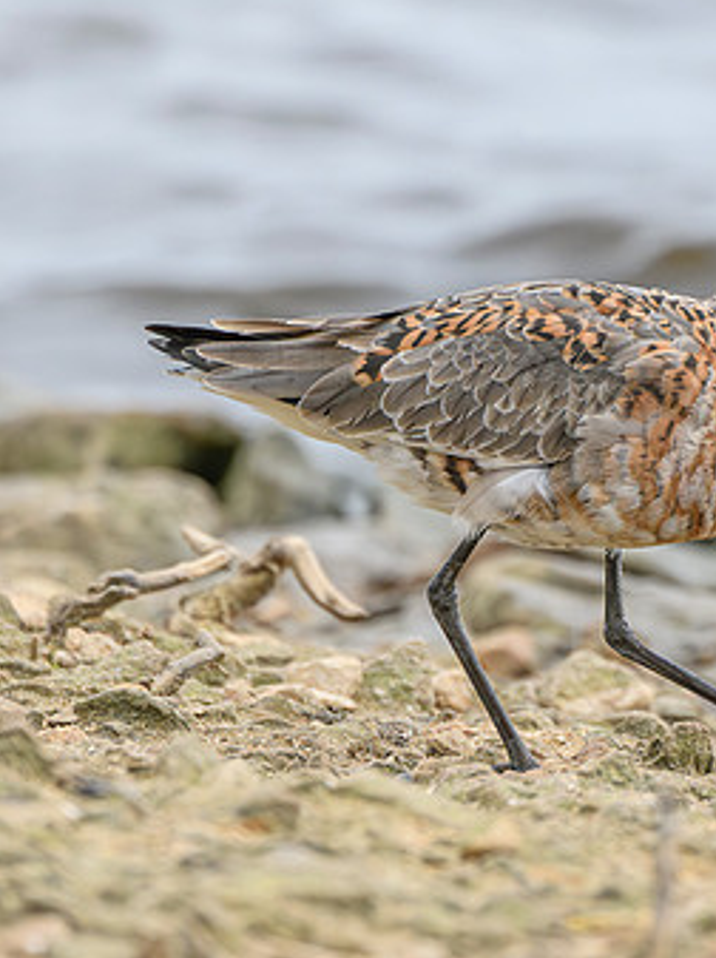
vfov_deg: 1.8
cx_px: 729
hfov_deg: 1.3
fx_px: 30864
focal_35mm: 1117
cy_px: 285
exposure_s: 1/1600
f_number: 6.3
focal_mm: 380
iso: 2200
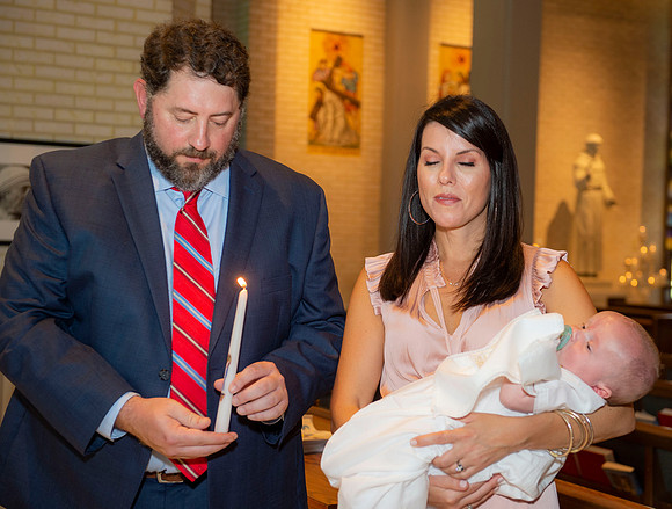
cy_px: 254
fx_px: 1190
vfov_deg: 24.1
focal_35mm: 61
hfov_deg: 31.5
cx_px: 381
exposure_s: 1/100
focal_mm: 56
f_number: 4
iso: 1000
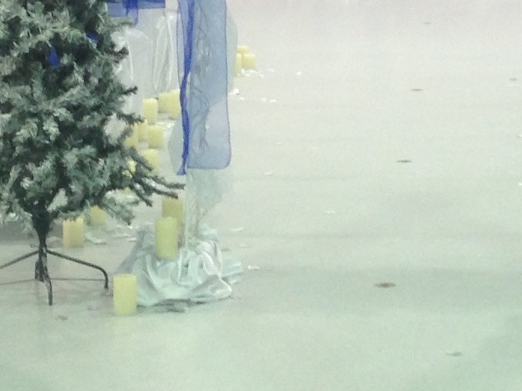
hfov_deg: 12.6
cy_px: -26
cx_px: 505
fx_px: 2337
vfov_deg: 9.5
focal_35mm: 155
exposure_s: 1/20
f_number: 2.4
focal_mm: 4.12
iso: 64
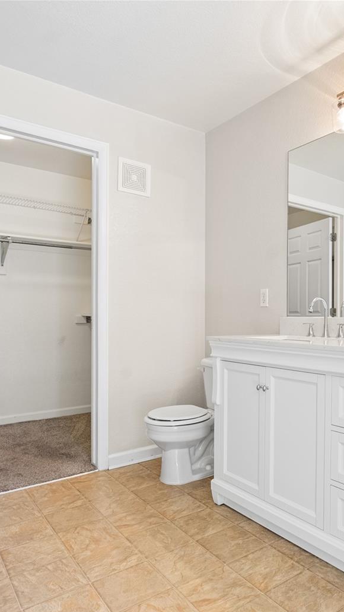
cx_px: 251
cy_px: 316
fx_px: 422
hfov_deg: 43.2
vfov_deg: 71.9
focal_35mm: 26
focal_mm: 16
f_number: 8
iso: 200
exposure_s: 1/3
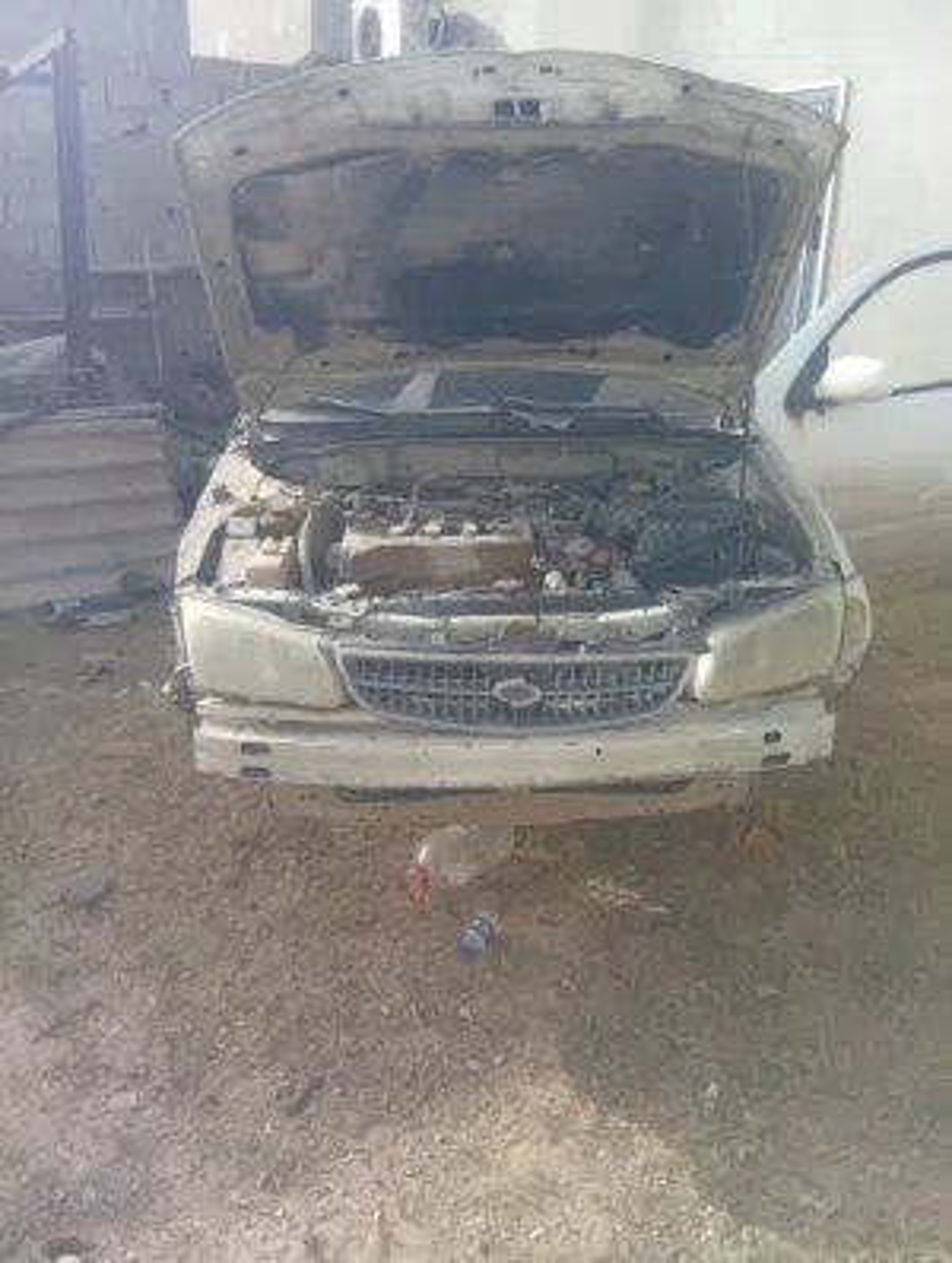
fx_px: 987
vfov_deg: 65.2
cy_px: 632
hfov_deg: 51.5
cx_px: 476
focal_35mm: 27
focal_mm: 3.84
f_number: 1.8
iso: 50
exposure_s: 1/405
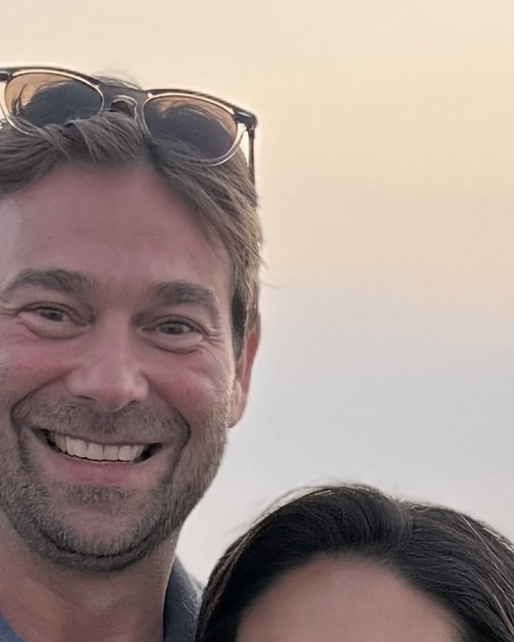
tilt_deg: -5.5
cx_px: 448
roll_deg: +1.7
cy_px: 972
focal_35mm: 166
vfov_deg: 11.2
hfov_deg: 9.3
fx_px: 3156
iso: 64
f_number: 1.78
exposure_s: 1/169
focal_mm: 6.76
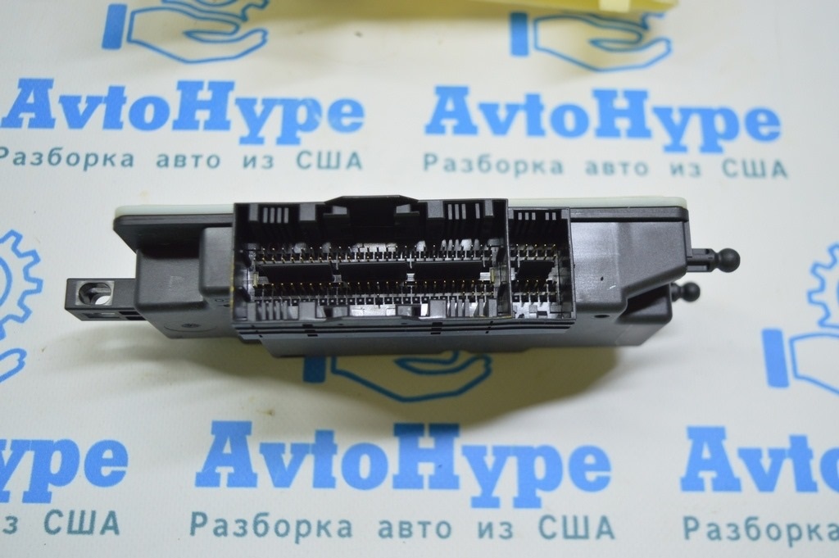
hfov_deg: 45.0
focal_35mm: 44
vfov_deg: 30.8
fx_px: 1013
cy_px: 279
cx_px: 420
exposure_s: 1/50
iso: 400
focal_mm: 29
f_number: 4.2
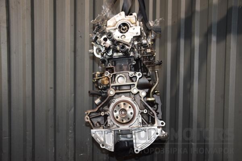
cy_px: 80
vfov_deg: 35.5
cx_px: 121
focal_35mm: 38
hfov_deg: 51.3
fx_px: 252
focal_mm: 25
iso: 800
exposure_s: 1/60
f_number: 5
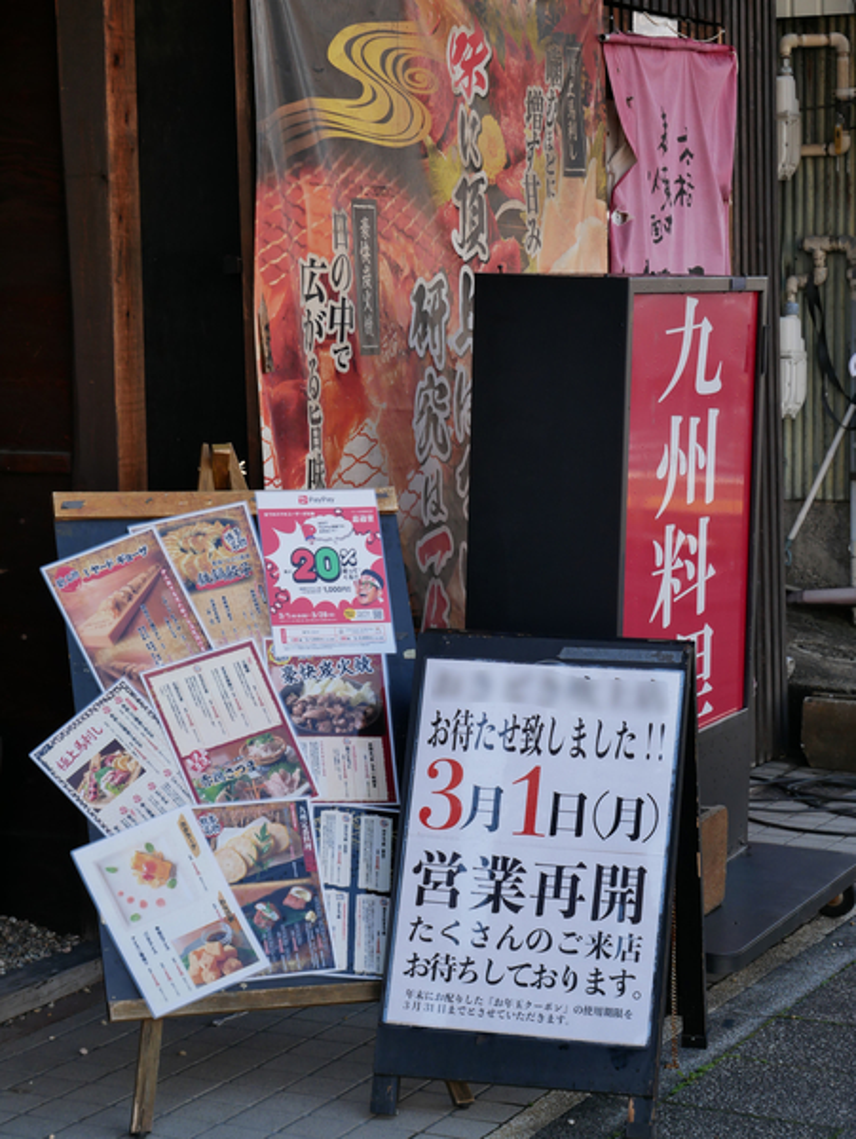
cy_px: 570
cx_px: 428
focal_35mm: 88
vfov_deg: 22.2
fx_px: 2897
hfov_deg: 16.8
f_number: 5.6
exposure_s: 1/200
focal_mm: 44
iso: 200
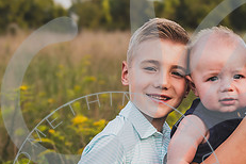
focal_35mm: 78
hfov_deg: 25.8
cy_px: 111
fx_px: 533
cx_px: 169
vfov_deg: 17.4
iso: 250
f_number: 2.8
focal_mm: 31
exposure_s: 1/320
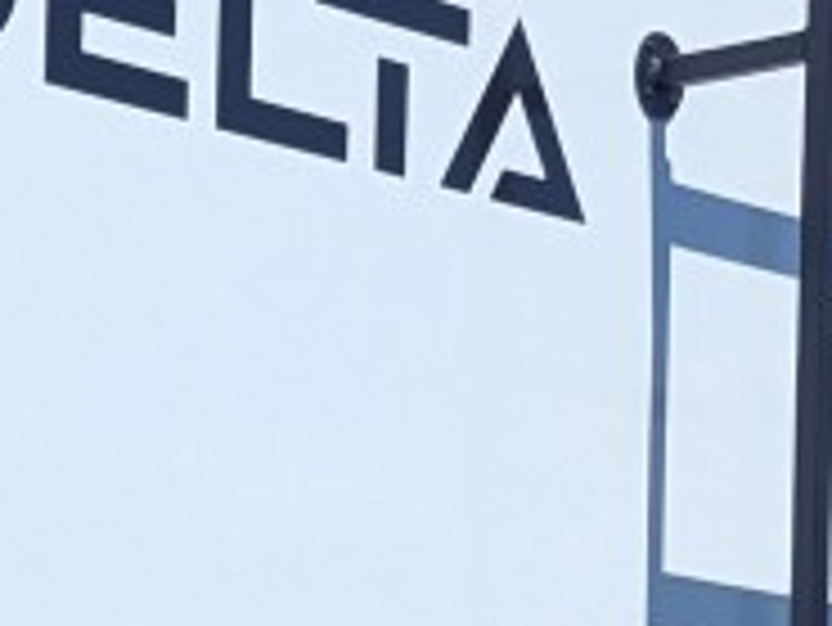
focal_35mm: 181
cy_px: 1171
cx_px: -1086
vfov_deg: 7.9
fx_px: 4353
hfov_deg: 9.8
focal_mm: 6.81
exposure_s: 1/3145
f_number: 1.85
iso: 56
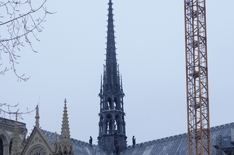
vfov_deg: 11.7
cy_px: 166
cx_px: 124
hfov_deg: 17.8
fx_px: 747
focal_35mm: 115
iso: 400
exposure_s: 1/60
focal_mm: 18.7
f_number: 2.8
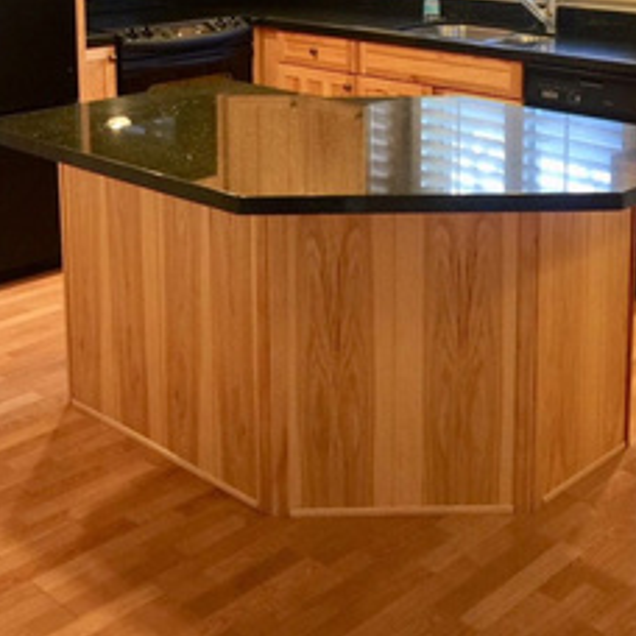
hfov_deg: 31.6
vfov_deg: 30.4
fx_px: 1122
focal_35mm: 54
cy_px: 78
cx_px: 379
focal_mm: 4.15
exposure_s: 1/15
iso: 50
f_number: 2.2
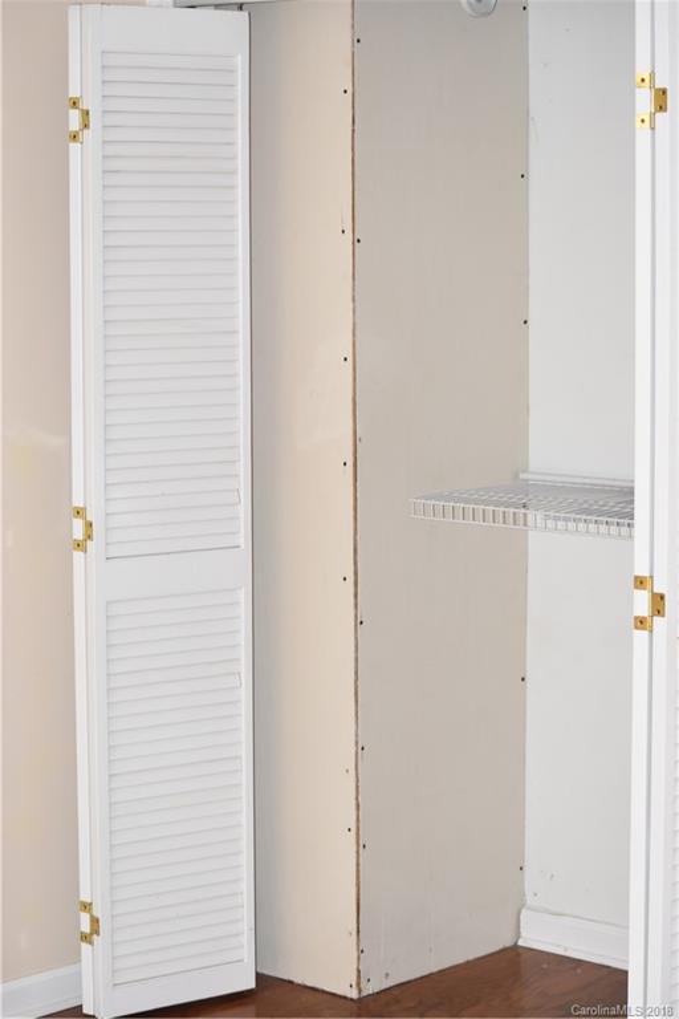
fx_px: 2334
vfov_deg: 24.6
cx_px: 340
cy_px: 510
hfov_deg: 16.6
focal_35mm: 82
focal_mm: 55
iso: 800
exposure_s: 1/100
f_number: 5
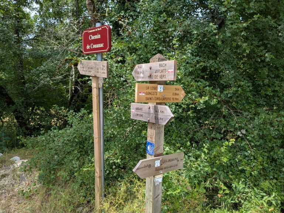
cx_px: 142
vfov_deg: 51.4
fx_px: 222
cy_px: 106
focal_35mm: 27
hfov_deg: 65.3
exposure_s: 1/1232
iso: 51
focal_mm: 4.38
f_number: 1.73
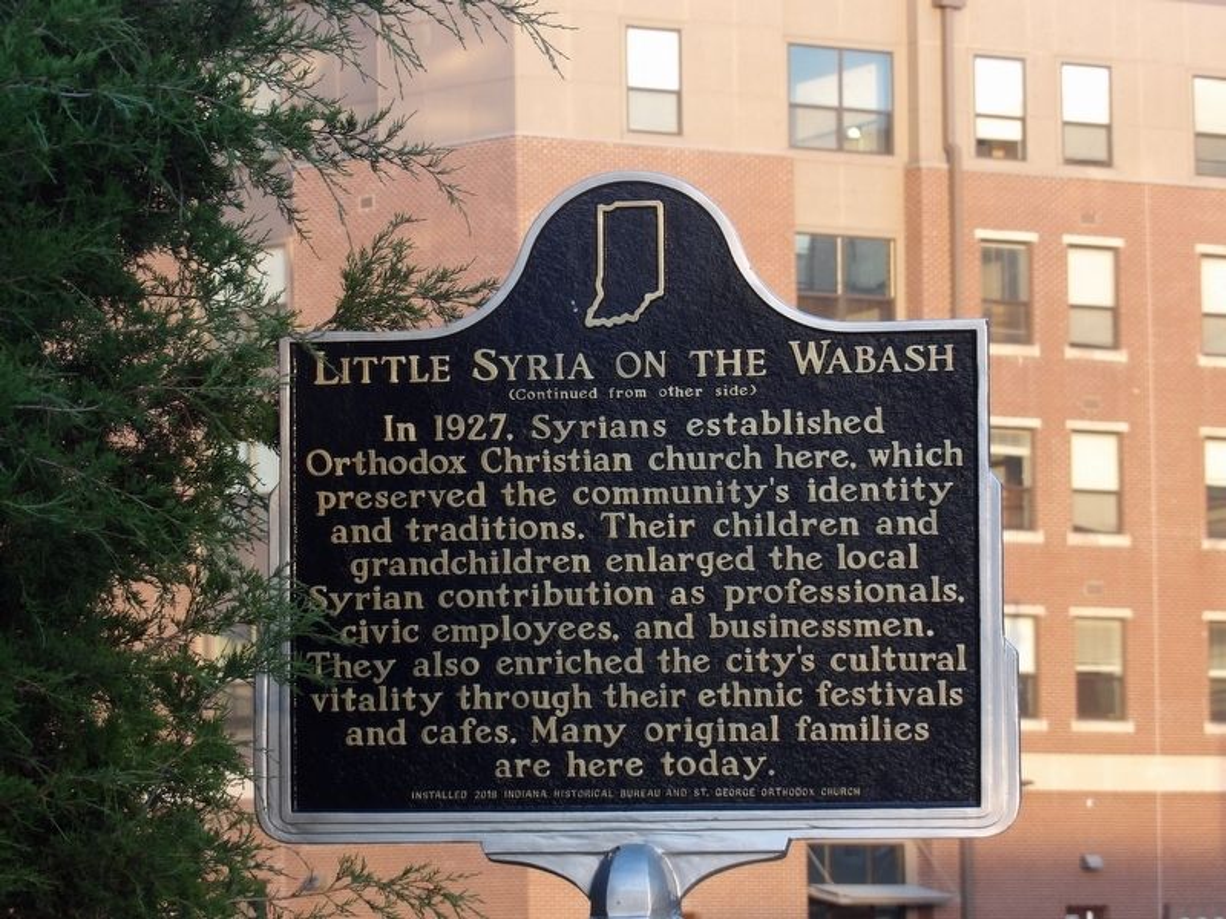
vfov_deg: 6.7
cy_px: 460
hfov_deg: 8.9
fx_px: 7863
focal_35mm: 222
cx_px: 613
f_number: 4.5
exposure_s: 1/56
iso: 200
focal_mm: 39.8
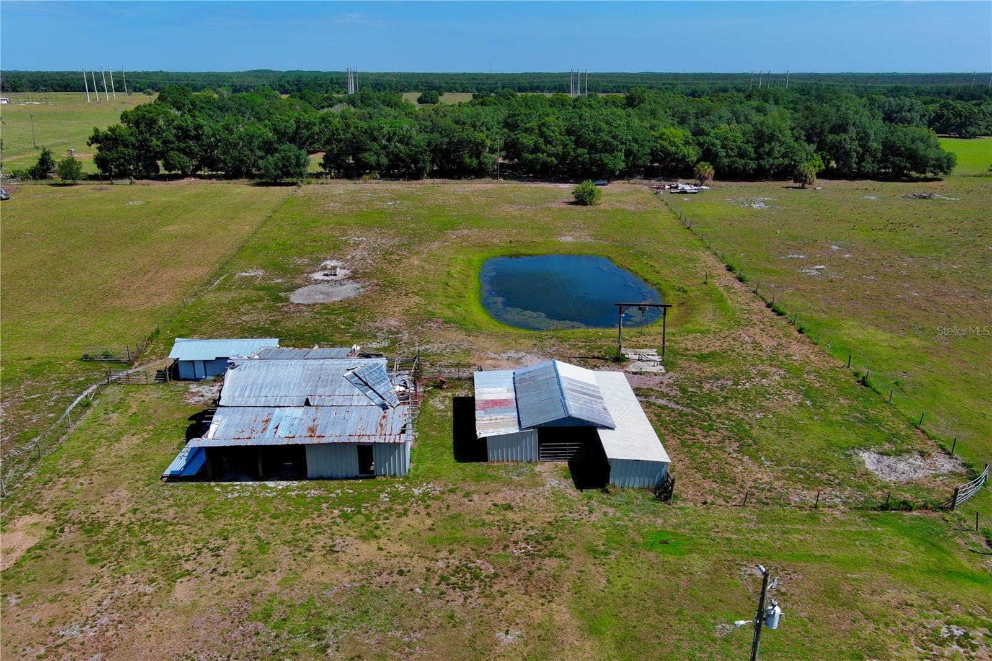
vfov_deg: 44.9
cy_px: 330
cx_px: 496
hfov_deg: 63.7
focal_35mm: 29
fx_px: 799
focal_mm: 10.57
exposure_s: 1/320
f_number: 9
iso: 100
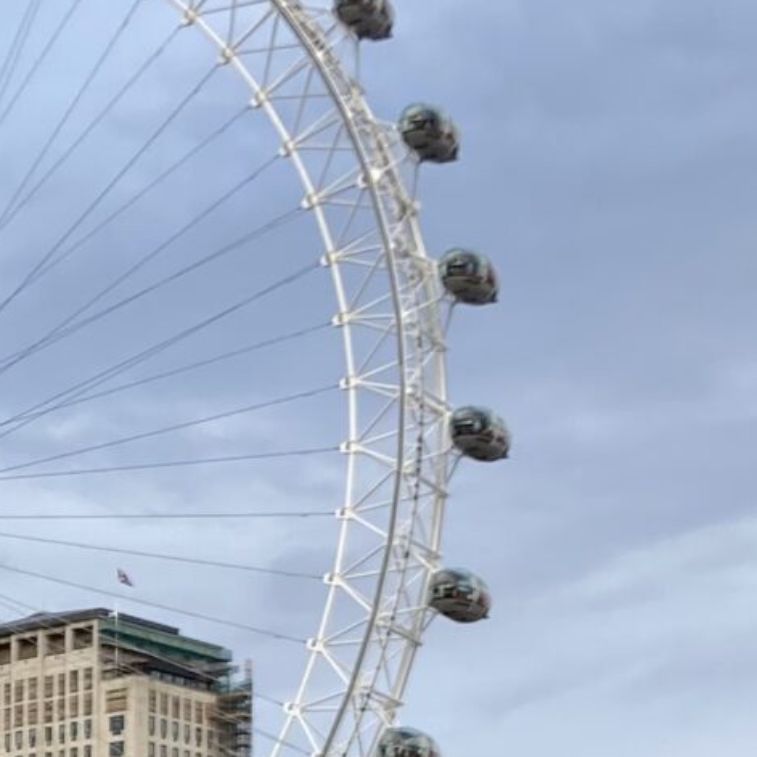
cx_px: -113
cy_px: 815
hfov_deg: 13.6
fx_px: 3093
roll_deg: -2.3
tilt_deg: +11.9
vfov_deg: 13.7
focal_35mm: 125
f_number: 1.8
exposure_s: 1/690
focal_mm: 4.25
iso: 32
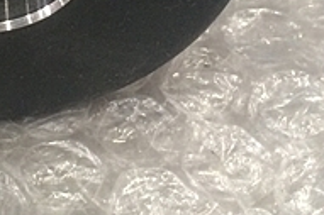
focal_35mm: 101
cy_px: -36
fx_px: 908
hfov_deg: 19.7
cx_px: 7
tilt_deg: -46.2
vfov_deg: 13.2
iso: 125
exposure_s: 1/30
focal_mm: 4.15
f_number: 2.2
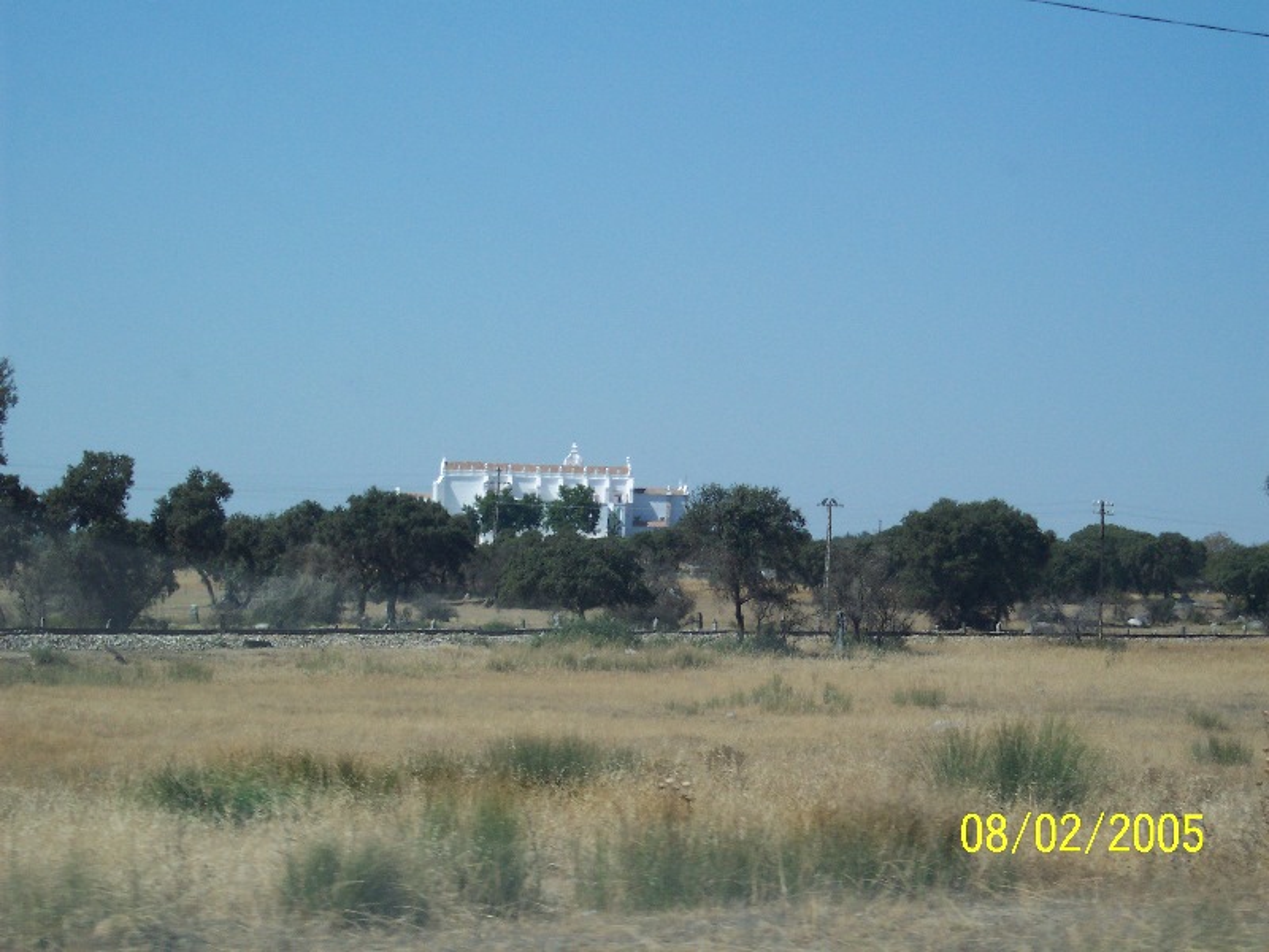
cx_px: 634
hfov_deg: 17.3
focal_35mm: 114
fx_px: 4179
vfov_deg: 13.0
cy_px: 476
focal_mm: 24
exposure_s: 1/250
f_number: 8
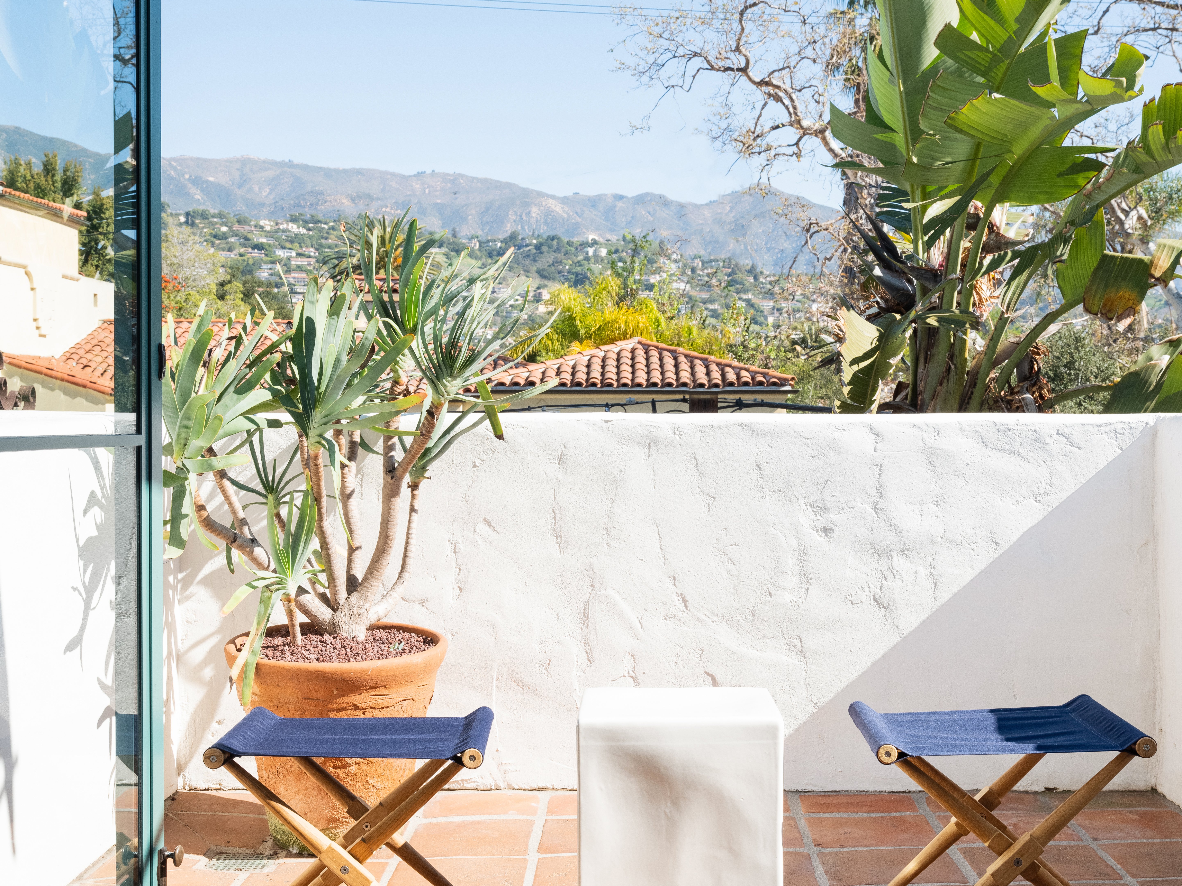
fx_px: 1707
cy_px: 513
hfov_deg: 38.1
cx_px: 678
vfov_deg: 29.1
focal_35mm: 50
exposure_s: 1/100
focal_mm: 44
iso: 400
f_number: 16
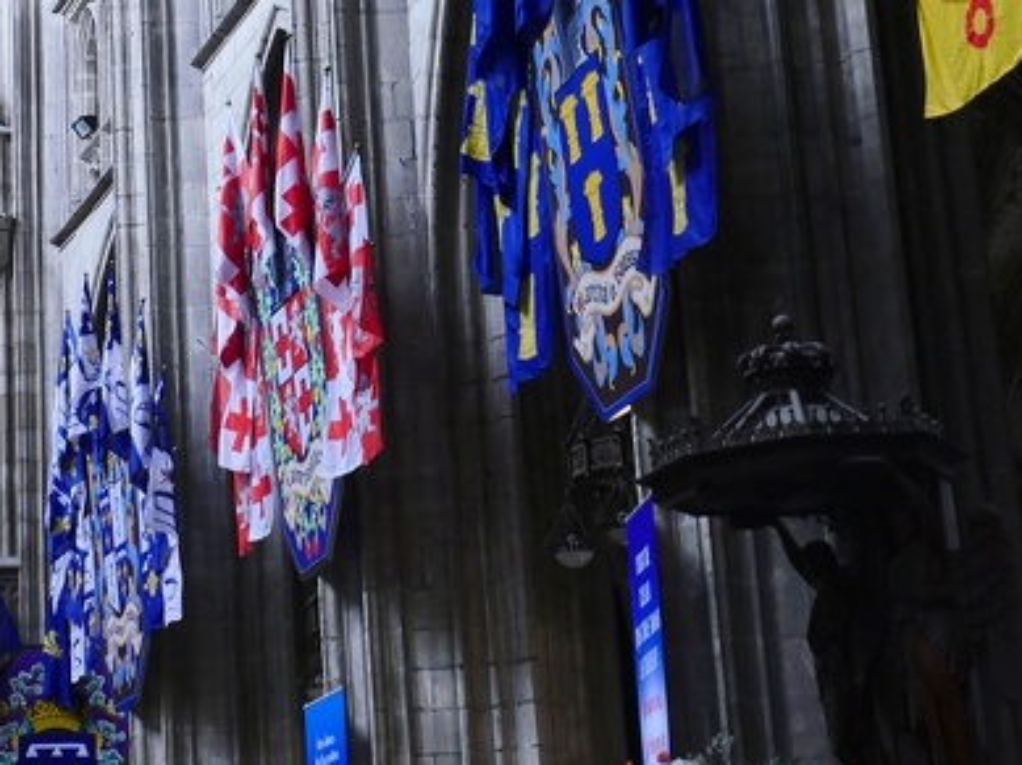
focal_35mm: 106
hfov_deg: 18.3
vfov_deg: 13.7
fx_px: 3127
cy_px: 3
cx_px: 92
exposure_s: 1/60
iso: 1600
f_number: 2.8
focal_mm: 26
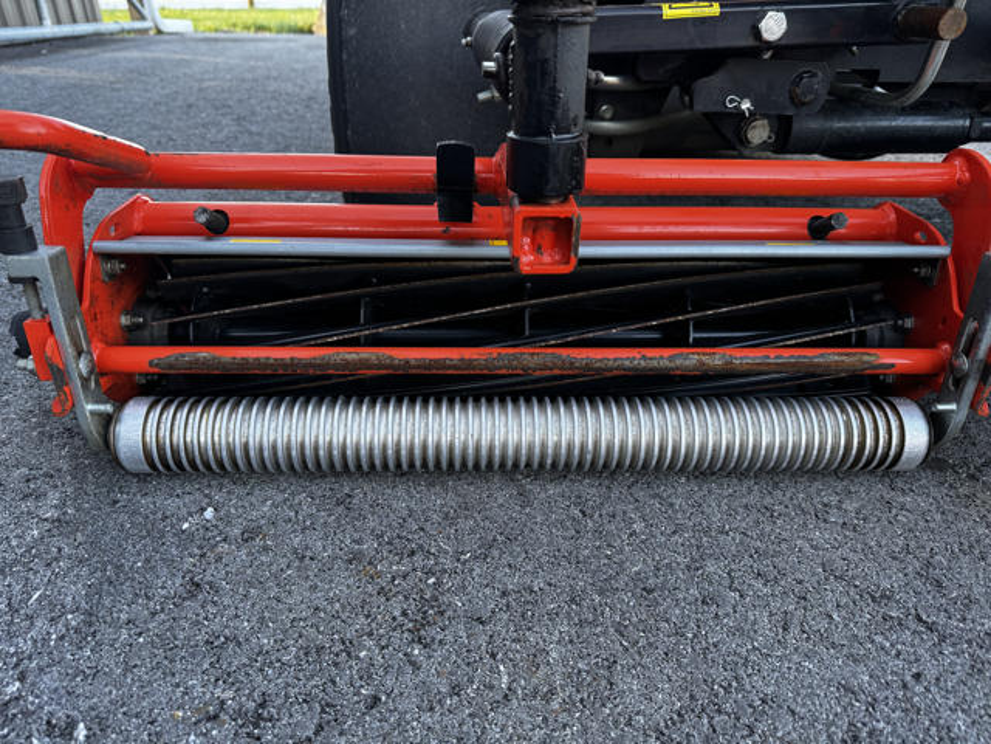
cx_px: 496
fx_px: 687
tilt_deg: -28.8
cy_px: 372
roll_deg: -0.1
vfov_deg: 56.8
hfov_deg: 71.6
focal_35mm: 24
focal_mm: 6.76
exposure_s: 1/121
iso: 100
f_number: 1.78
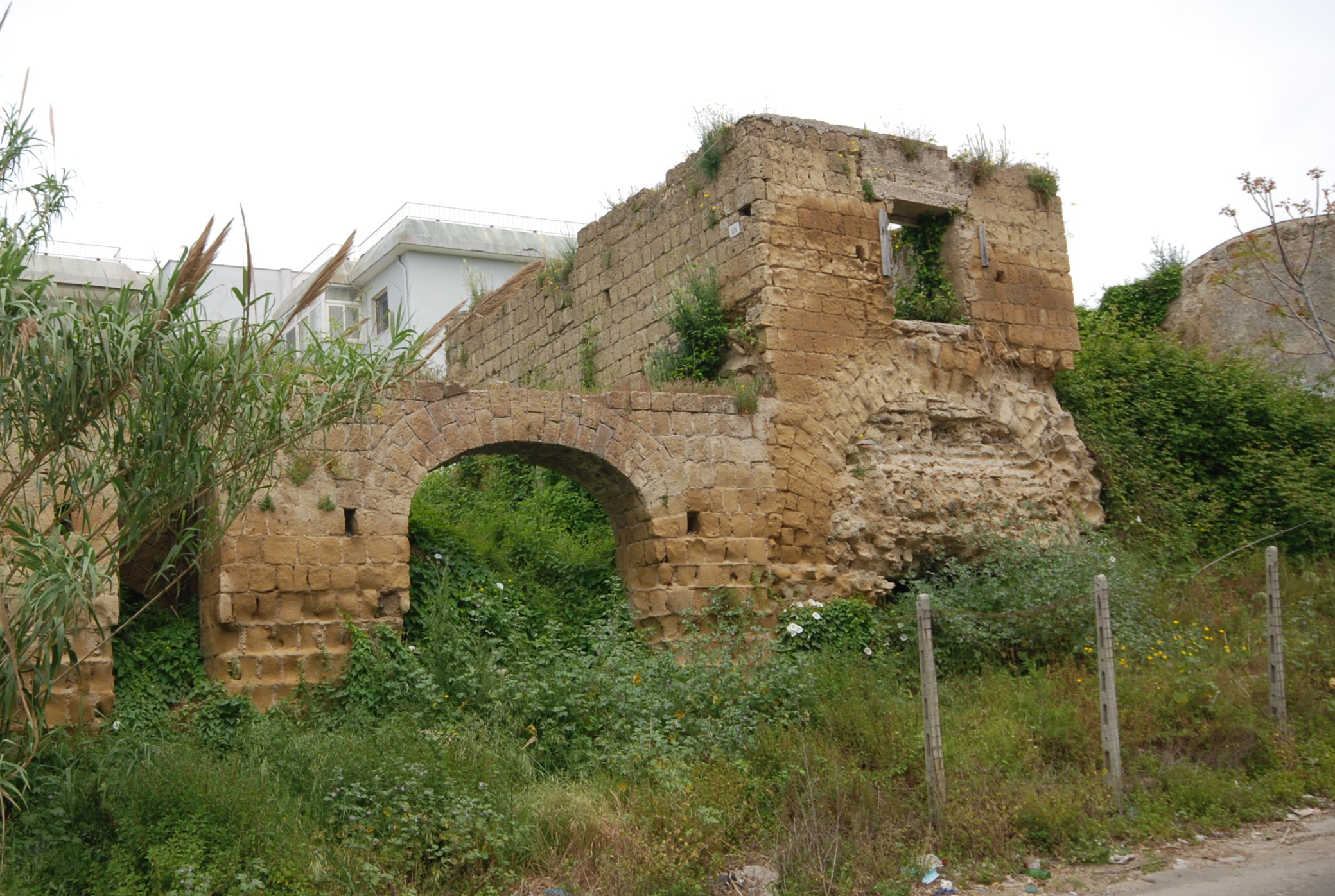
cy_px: 454
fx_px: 1475
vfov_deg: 33.8
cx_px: 442
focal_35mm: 40
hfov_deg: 47.9
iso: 250
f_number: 11
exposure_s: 1/200
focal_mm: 19
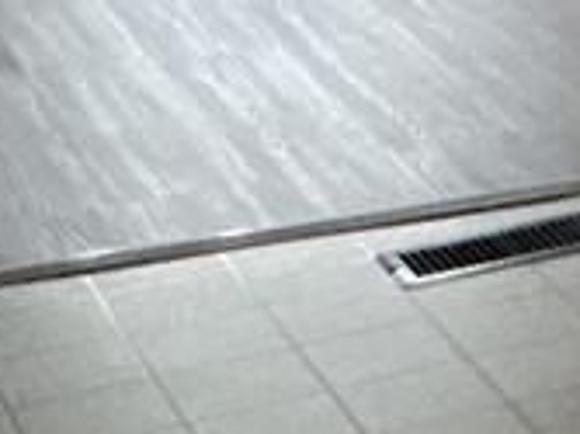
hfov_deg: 9.6
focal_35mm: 178
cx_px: 1504
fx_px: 2980
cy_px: -472
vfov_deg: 7.9
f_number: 1.8
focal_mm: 3
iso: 500
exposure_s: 1/24
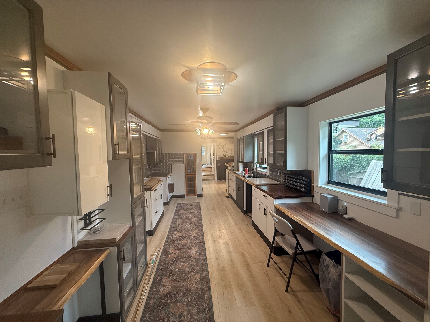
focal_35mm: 14
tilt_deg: -2.3
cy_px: 161
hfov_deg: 102.1
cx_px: 215
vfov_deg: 85.7
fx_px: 174
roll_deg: +1.0
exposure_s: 1/60
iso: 320
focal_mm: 2.22
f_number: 2.2
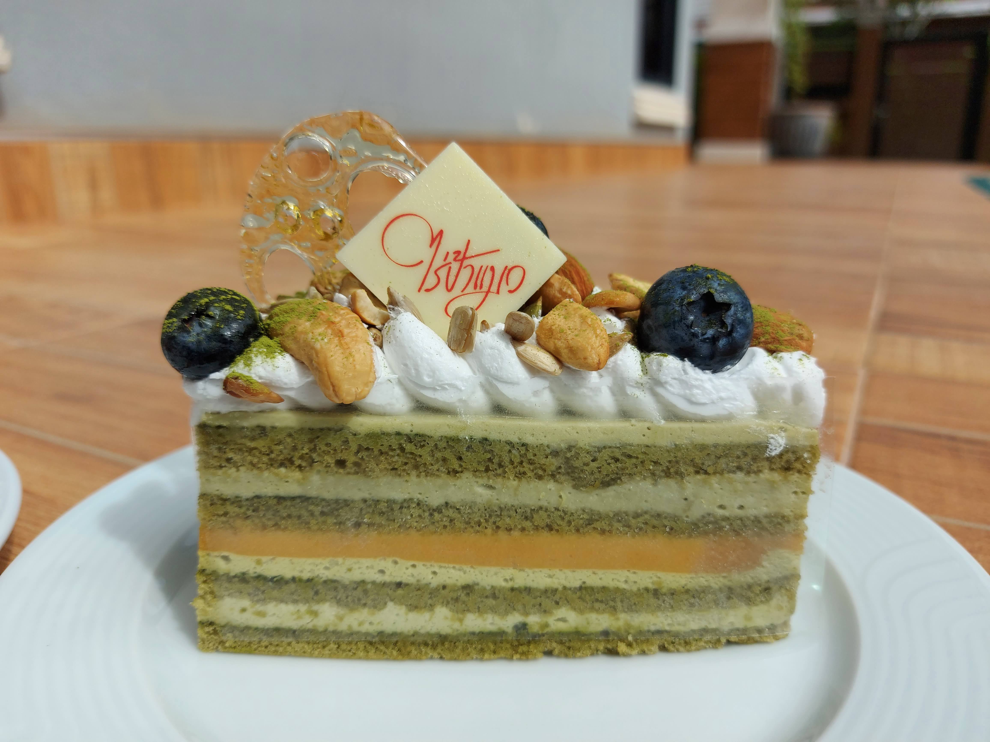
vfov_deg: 56.8
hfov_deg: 71.6
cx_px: 495
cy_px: 371
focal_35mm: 24
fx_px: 686
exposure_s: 1/2028
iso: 32
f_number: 1.8
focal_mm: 5.23
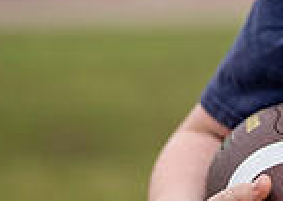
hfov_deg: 7.4
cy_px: -152
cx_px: 525
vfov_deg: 5.4
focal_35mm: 264
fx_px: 2118
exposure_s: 1/2000
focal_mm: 50
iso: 320
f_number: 1.2
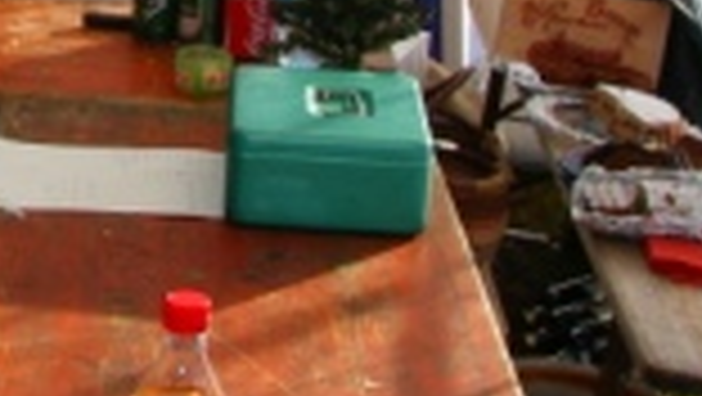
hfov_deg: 16.8
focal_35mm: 119
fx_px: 2217
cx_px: -256
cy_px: -243
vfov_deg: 9.8
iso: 64
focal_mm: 6.3
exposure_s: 1/160
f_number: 6.6
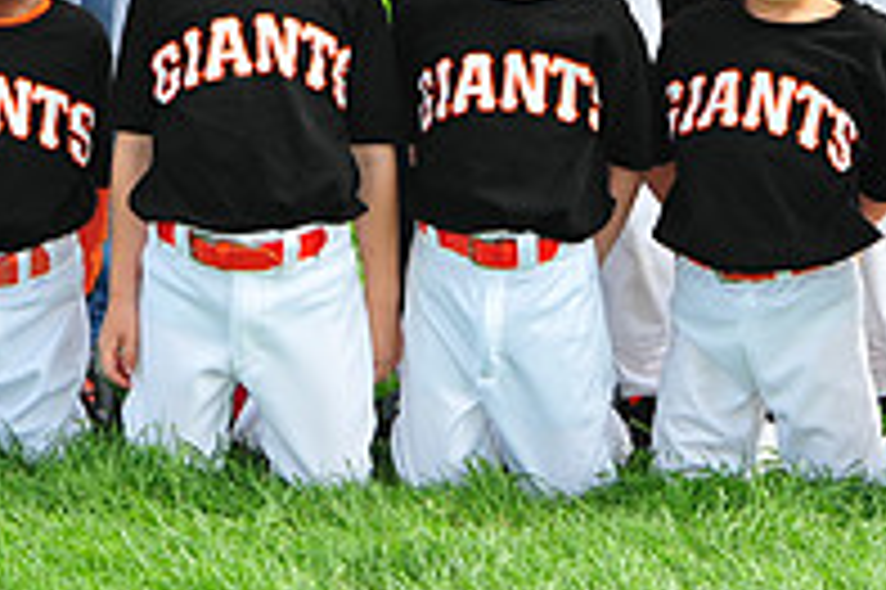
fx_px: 8090
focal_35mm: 329
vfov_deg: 4.2
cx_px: 490
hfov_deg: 6.3
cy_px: -261
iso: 400
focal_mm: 112
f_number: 5.6
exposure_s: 1/500
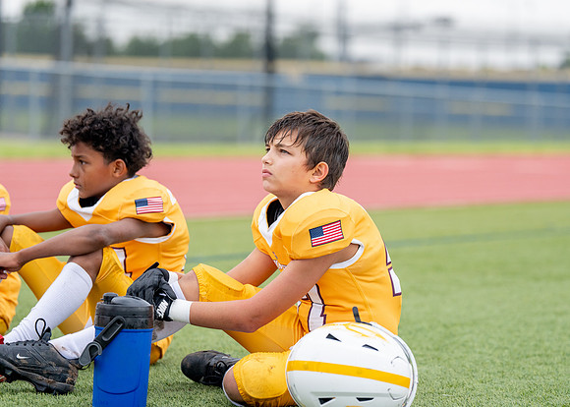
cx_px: 298
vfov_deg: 9.3
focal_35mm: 154
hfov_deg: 13.0
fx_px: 2496
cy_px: 207
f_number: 2.8
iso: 320
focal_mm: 129
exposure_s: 1/2000
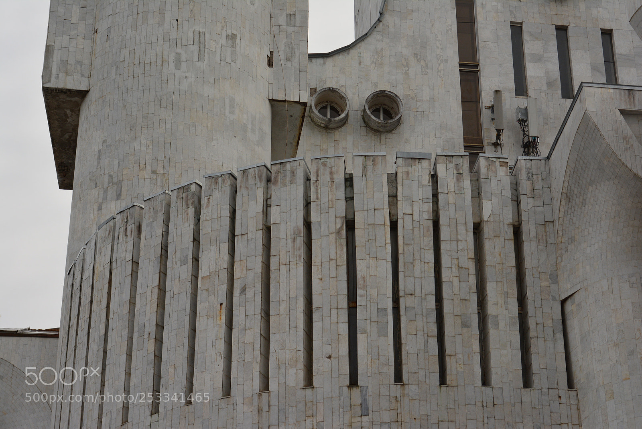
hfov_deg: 24.6
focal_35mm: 82
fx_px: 1472
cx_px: 321
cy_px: 214
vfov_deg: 16.6
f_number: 8
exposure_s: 1/320
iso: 320
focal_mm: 55
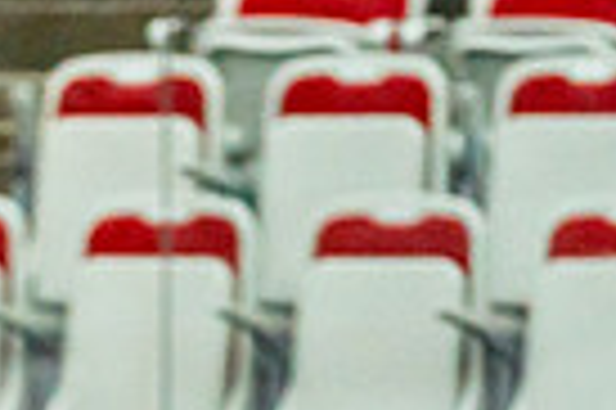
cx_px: -104
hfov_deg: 2.0
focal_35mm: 1015
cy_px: 863
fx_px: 17347
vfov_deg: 1.3
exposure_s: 1/1250
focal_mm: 192
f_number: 2.8
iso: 3200
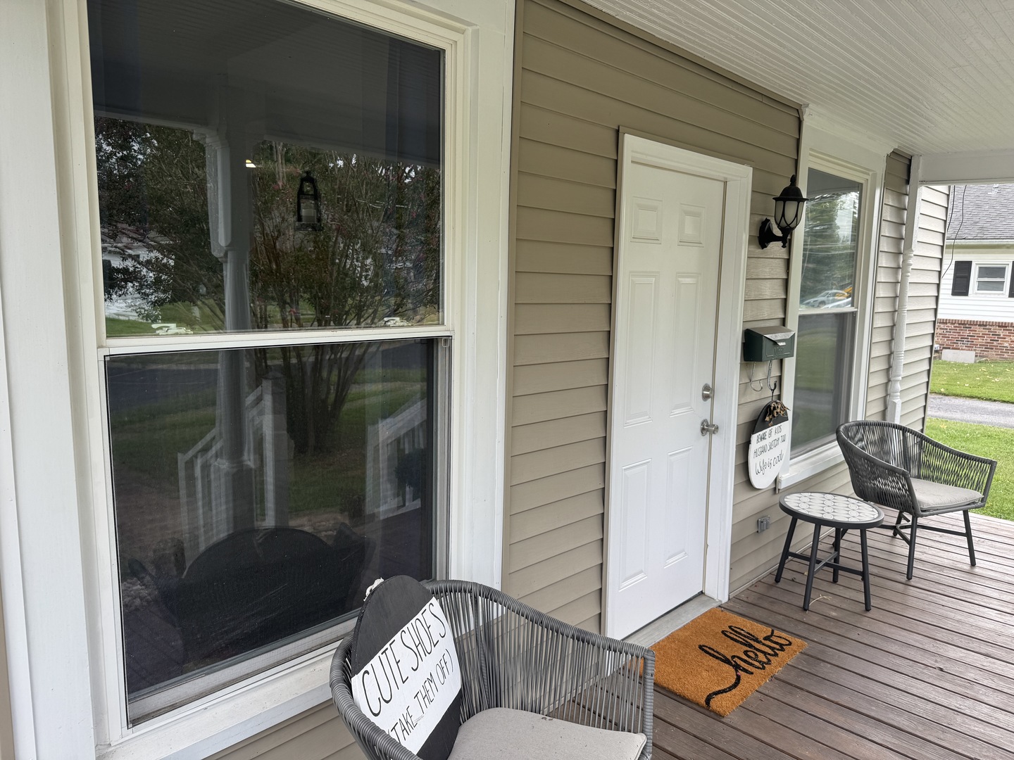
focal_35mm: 24
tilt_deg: -9.8
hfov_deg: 71.6
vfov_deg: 56.8
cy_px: 380
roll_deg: -1.6
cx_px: 507
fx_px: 703
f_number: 1.78
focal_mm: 6.76
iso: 80
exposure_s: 1/464
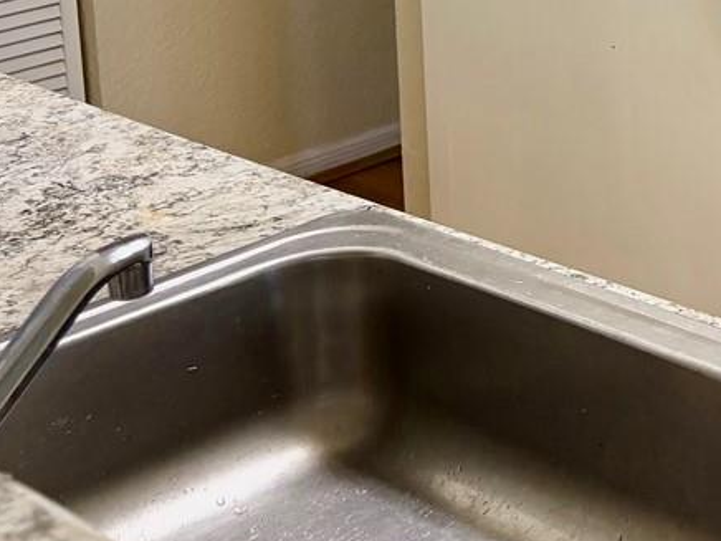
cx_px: 946
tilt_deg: -5.7
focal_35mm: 88
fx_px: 1833
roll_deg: +2.2
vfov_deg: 15.3
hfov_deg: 20.3
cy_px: -306
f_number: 1.78
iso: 125
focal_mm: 6.76
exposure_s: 1/120
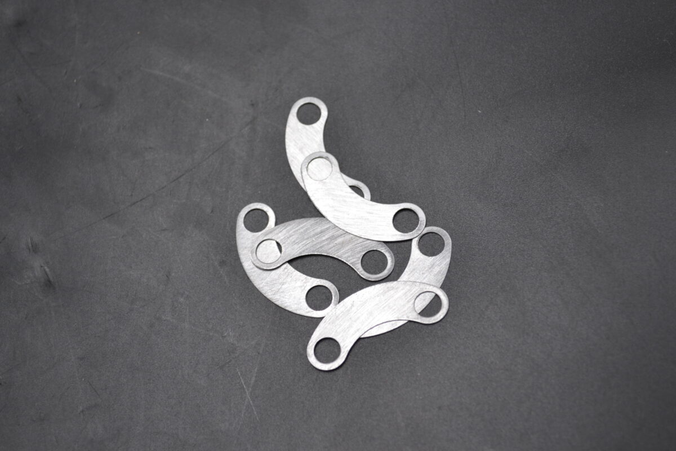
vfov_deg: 22.6
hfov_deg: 33.4
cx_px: 338
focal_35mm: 60
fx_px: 1127
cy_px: 226
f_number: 5.3
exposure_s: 1/100
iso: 400
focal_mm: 40
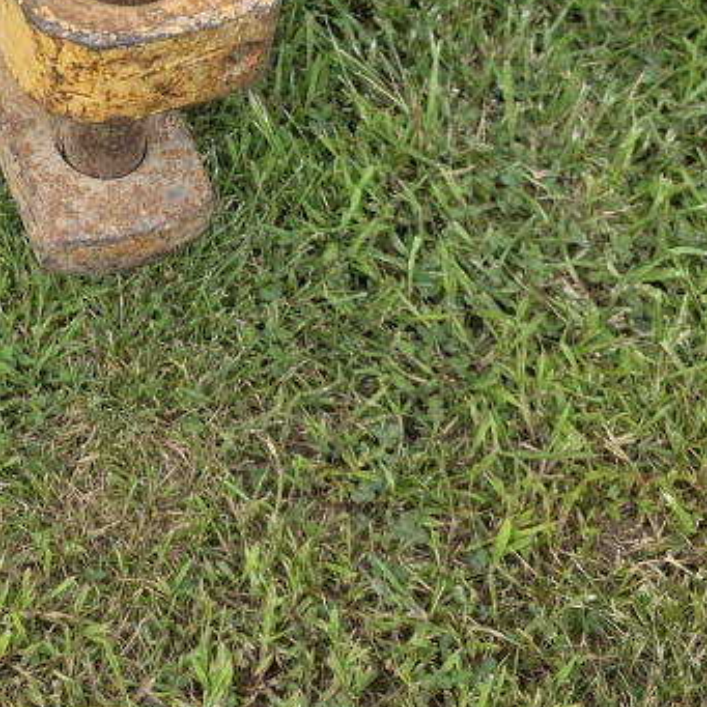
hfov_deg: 26.6
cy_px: -12
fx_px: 1410
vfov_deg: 26.5
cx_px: -2
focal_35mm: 61
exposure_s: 1/3264
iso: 80
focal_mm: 6.3
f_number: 1.7
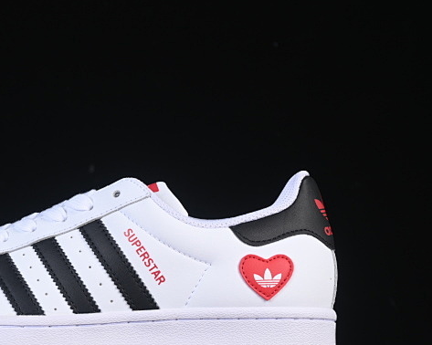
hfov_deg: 16.1
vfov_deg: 12.9
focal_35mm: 119
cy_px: 213
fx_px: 1521
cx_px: 88
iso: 160
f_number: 8
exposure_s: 1/100
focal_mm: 50
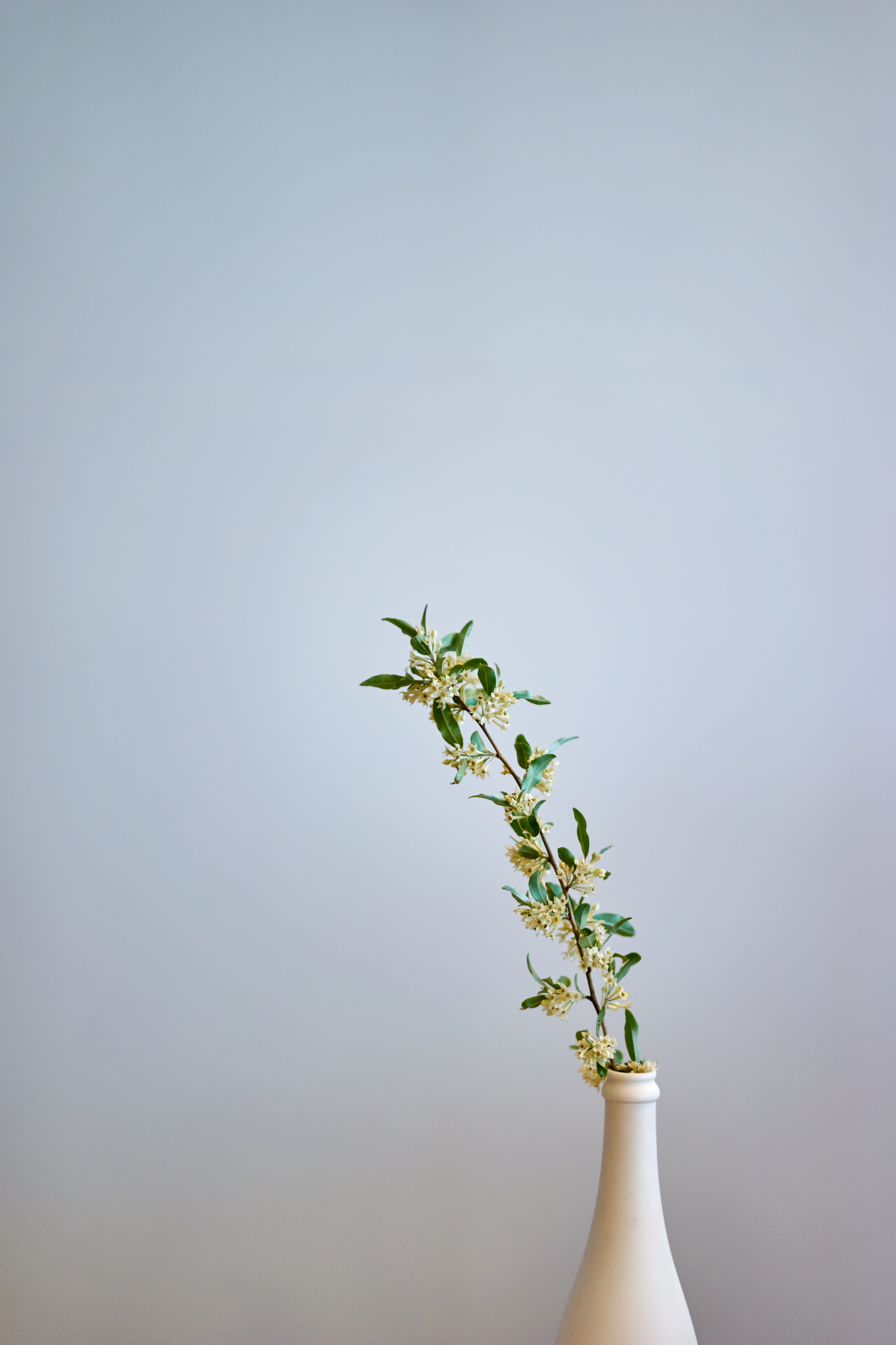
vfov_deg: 36.2
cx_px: 448
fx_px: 2053
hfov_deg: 24.6
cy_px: 672
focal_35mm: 55
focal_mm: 55
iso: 100
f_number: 1.8
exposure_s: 1/100
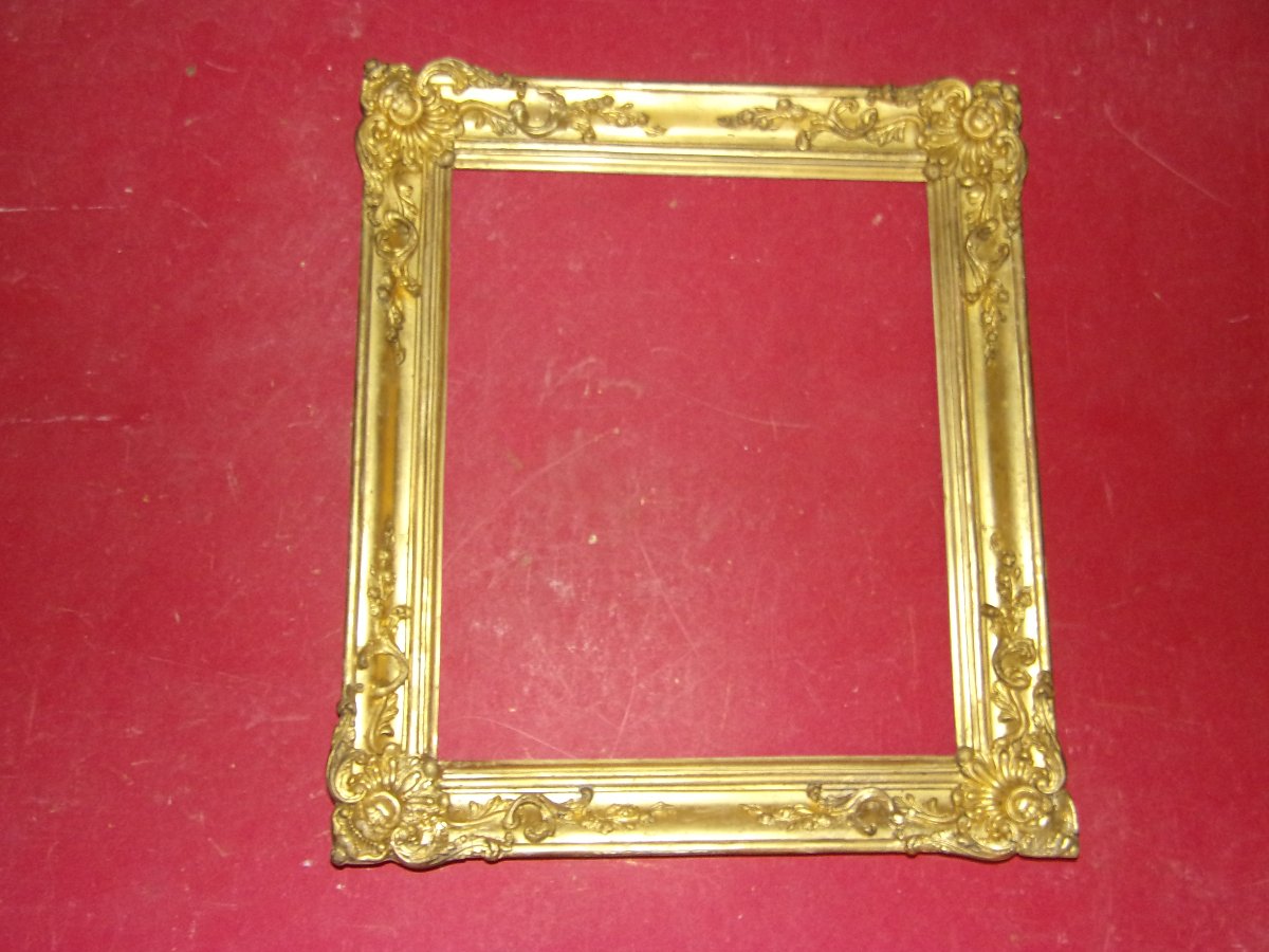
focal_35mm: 30
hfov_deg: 60.0
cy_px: 476
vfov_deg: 46.8
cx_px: 634
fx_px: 1100
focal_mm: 5.4
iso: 200
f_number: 3.7
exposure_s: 1/34
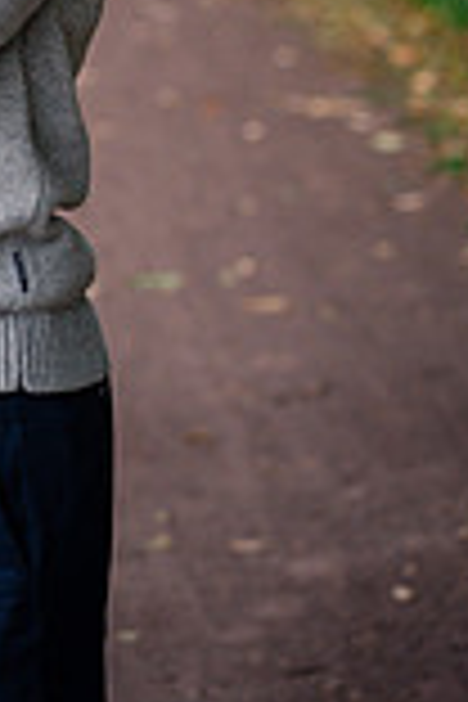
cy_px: -212
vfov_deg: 8.3
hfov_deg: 5.6
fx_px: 4777
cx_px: -126
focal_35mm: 245
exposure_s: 1/400
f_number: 3.5
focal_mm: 85
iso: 640
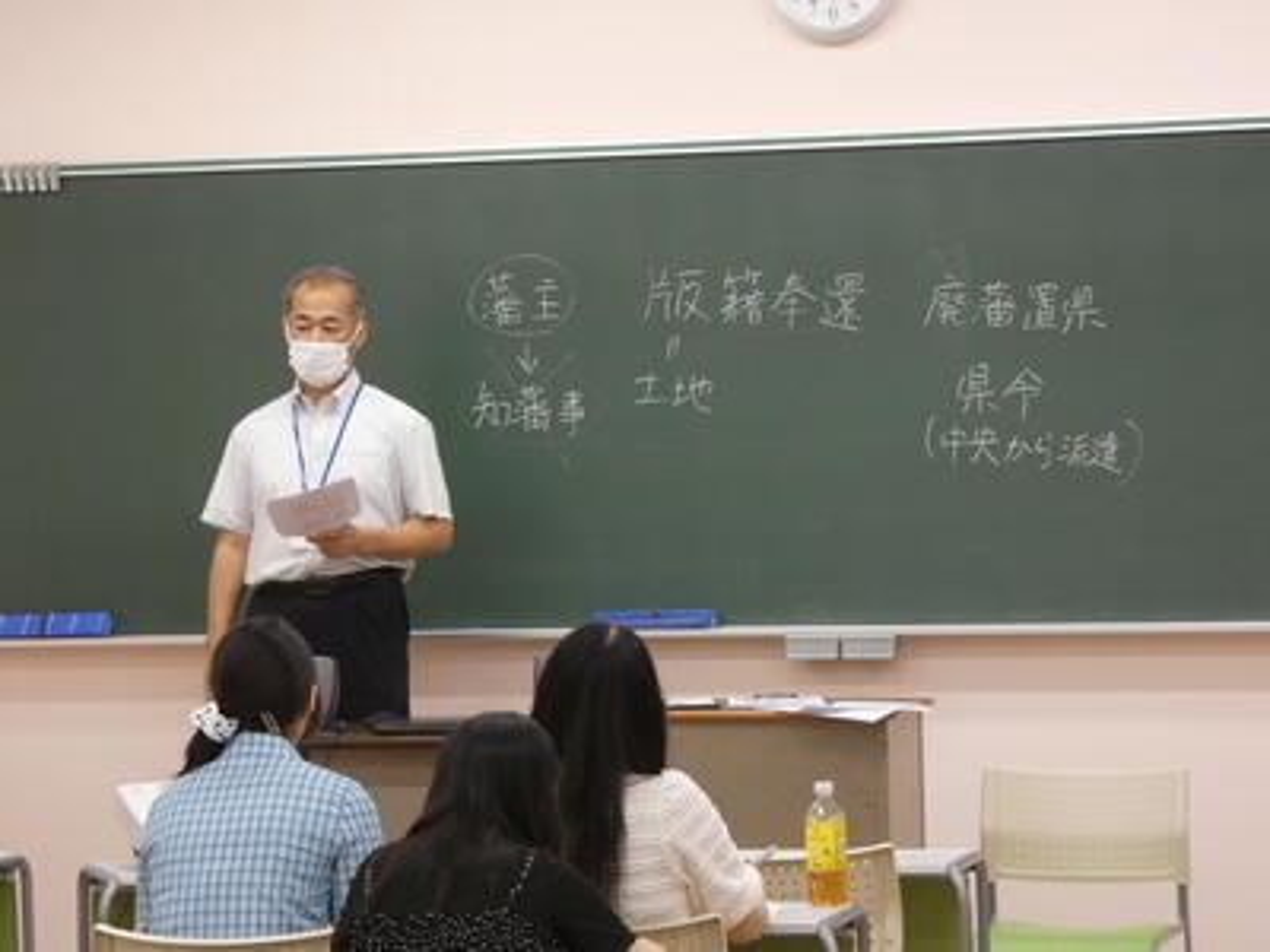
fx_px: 4586
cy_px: 476
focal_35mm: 125
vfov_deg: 11.9
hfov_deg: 15.8
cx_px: 635
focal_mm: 22.4
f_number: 5.2
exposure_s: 1/80
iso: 500
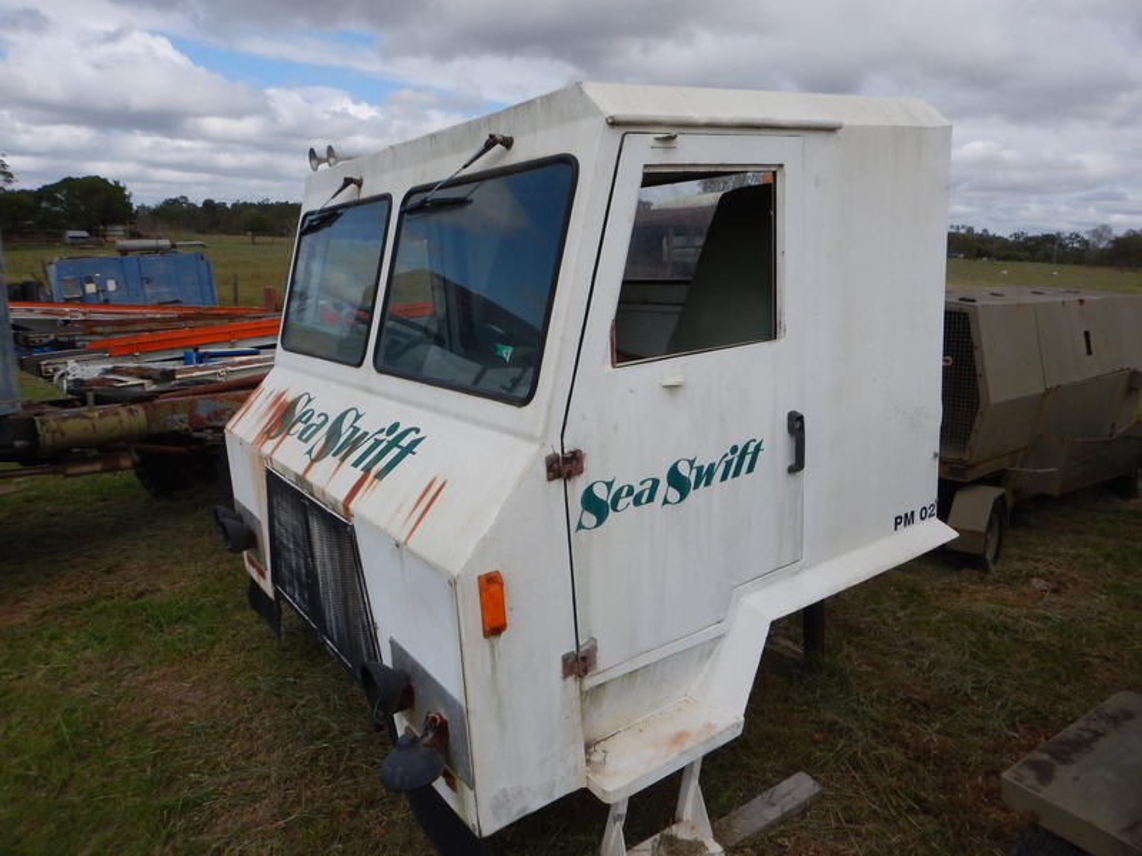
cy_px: 428
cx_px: 571
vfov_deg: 56.8
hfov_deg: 71.6
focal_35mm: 24
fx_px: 792
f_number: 4.1
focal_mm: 4.3
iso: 125
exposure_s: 1/1250
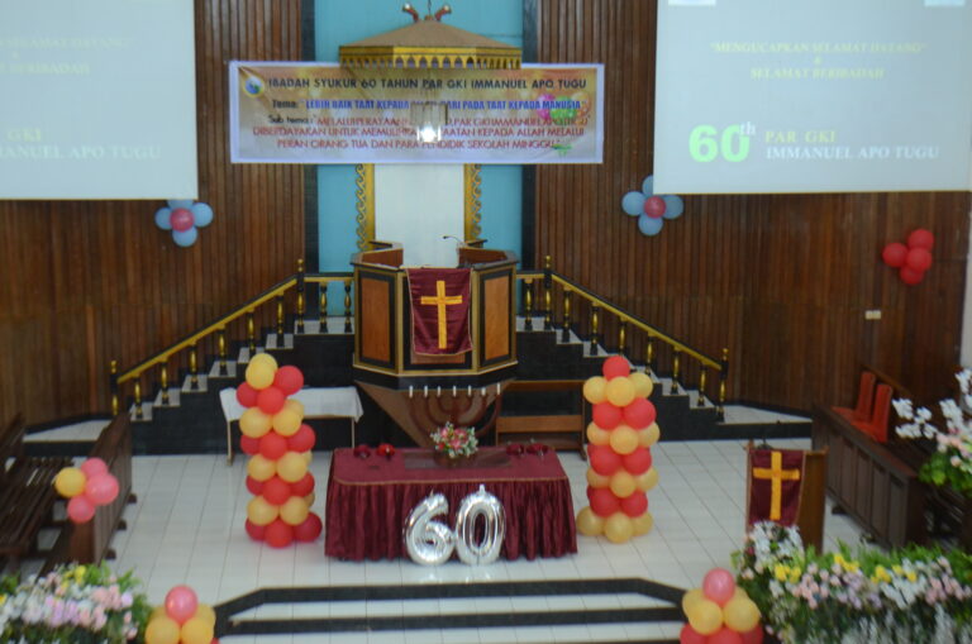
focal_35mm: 57
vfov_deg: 23.7
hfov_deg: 35.1
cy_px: 322
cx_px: 486
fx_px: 1536
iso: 1400
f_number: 4
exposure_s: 1/80
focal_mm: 38
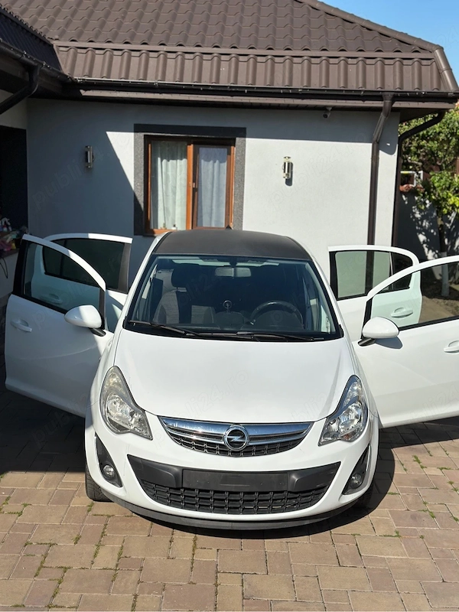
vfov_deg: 39.7
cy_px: 306
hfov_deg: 30.3
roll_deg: -2.5
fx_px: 849
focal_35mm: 48
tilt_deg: -9.8
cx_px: 230
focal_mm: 6.86
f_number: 1.78
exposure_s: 1/12048
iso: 100
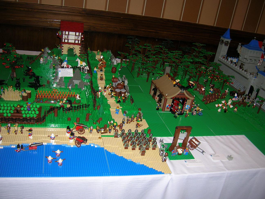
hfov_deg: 54.0
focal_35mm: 34
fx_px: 260
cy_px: 100
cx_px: 132
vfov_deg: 41.8
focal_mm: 5.7
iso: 50
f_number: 2.9
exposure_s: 1/60.1
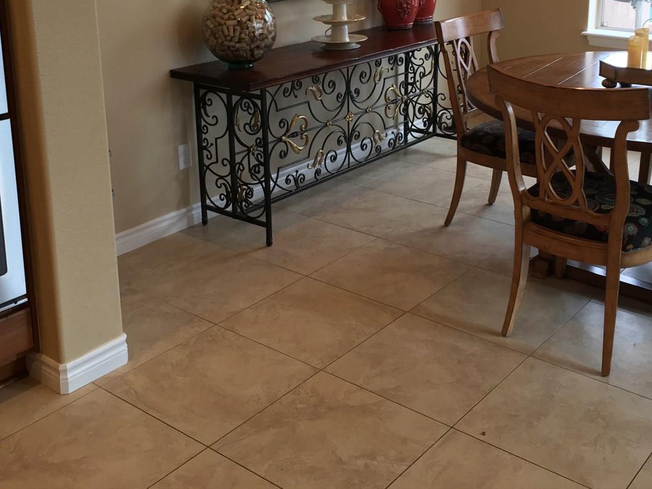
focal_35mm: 45
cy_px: 111
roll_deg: -0.3
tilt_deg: -13.9
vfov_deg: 31.5
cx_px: 352
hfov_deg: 42.0
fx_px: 847
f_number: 2.2
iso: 32
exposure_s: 1/30
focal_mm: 4.15
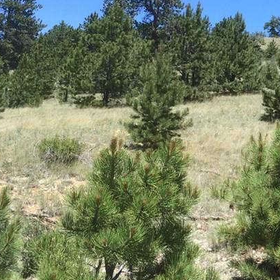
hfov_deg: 25.5
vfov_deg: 26.5
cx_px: 285
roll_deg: -1.4
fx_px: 586
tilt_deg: +4.7
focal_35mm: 64
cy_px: 64
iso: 32
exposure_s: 1/1244
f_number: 2.2
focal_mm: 4.15
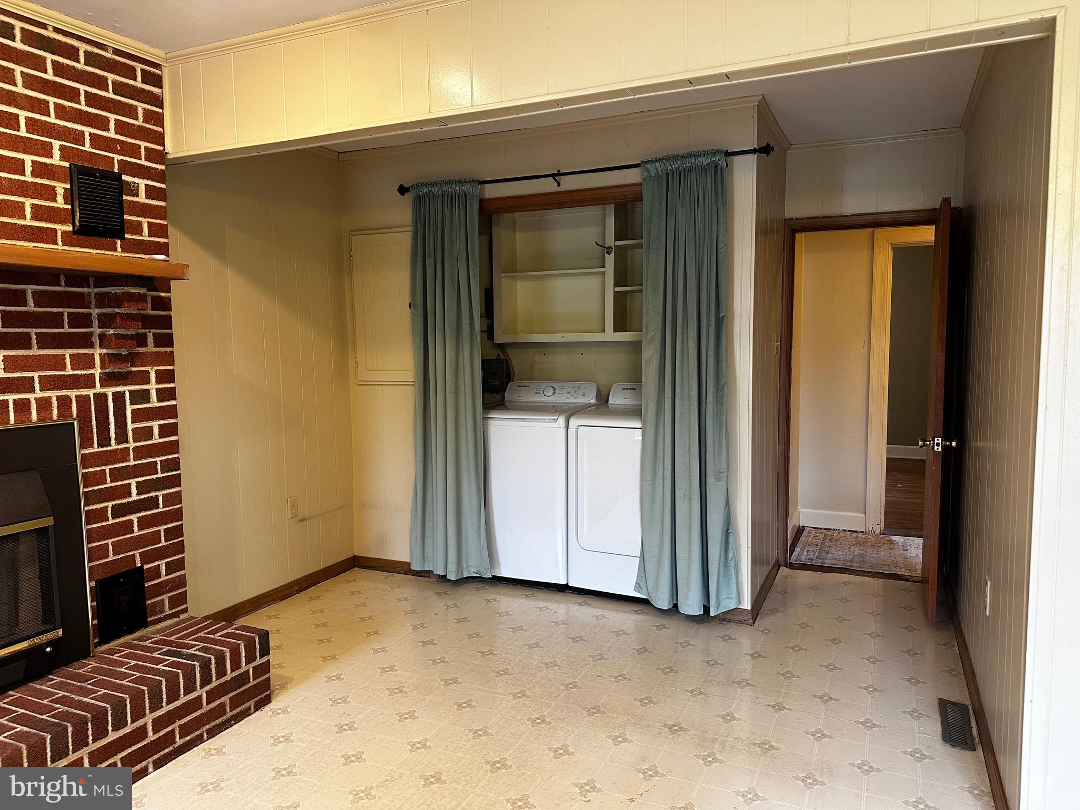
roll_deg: +0.0
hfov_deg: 71.6
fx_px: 749
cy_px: 405
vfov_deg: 56.8
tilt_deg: -5.5
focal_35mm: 24
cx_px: 540
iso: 250
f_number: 1.78
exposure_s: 1/60
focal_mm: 6.86
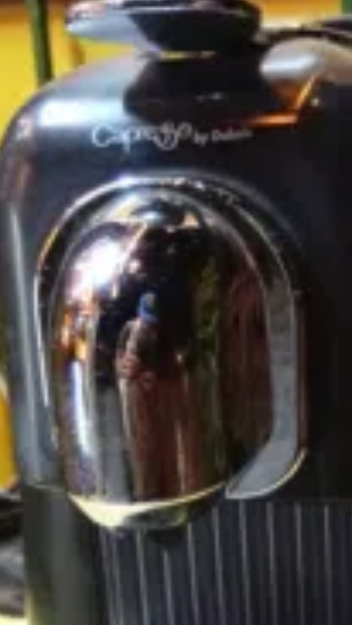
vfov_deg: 32.3
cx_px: 236
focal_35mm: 64
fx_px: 1061
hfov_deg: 18.8
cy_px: 458
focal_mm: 3.84
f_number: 1.8
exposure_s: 1/33.3
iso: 456
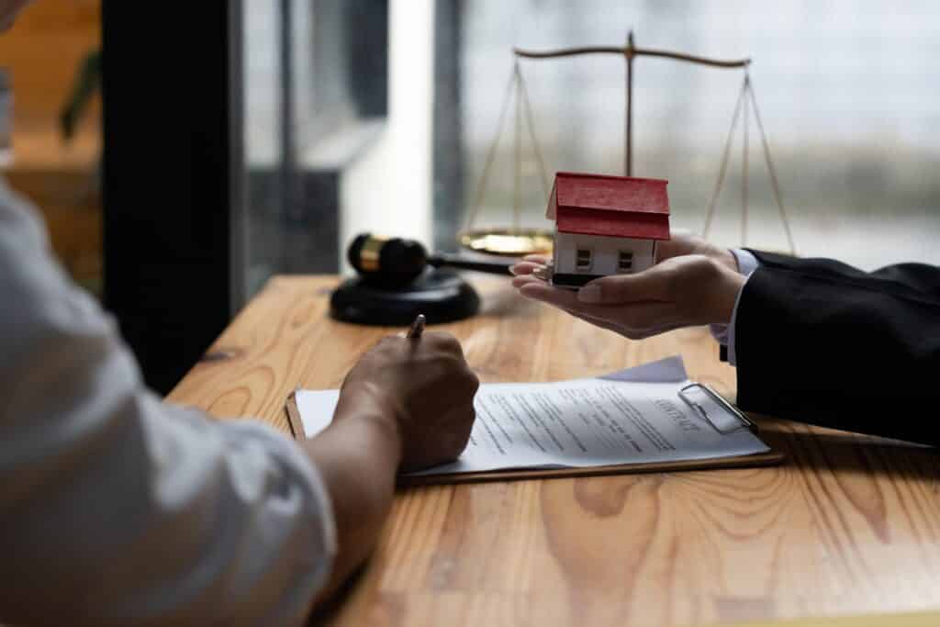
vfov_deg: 19.5
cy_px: 314
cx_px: 470
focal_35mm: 70
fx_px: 1828
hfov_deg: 28.8
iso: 320
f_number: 2.8
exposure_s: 1/320
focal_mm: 70
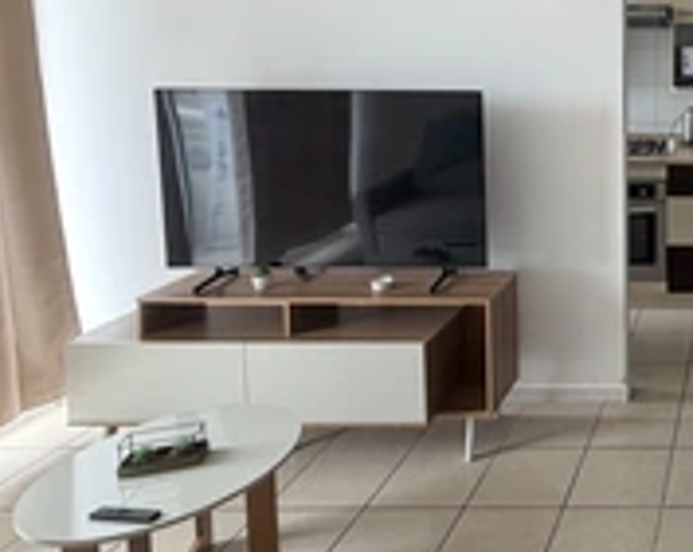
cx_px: 771
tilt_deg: -2.4
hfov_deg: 41.5
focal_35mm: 34
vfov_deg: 40.7
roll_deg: -1.1
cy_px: 82
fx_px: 696
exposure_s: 1/90
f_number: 2.2
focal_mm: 2.22
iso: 320
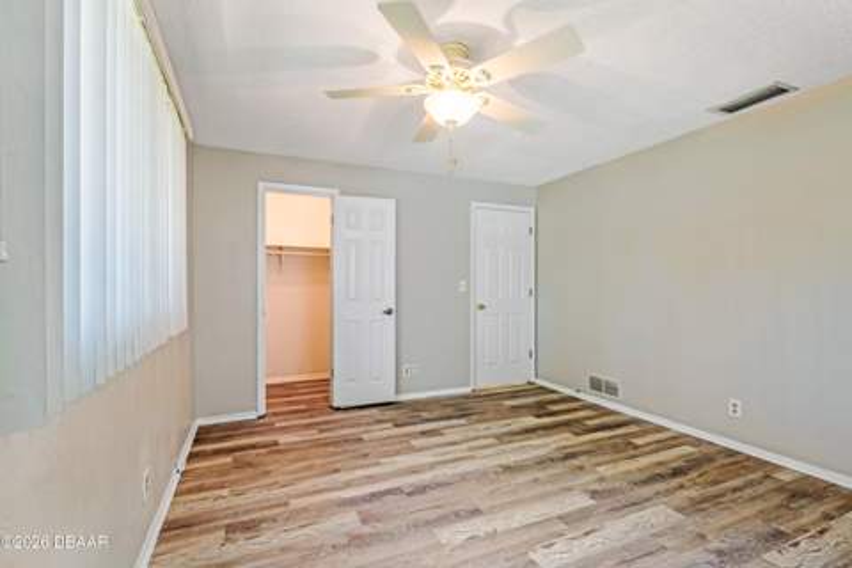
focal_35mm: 16
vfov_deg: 72.1
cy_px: 284
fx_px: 390
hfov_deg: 95.0
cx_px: 426
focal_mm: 11
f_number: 9
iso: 250
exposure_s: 1/60
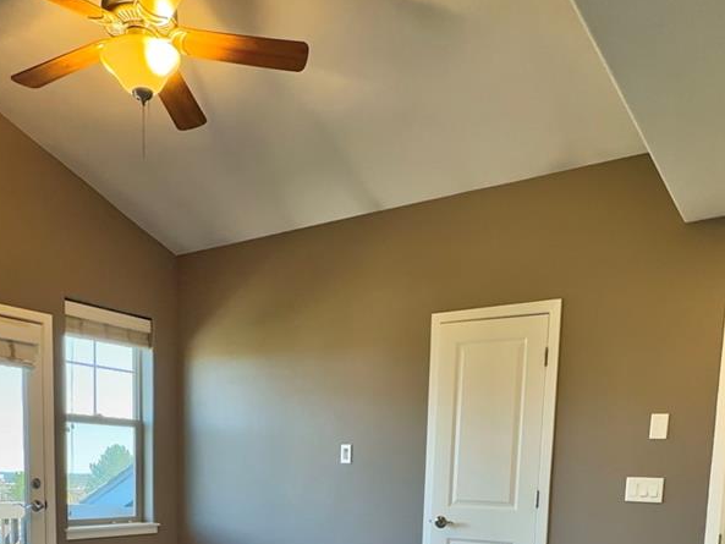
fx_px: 712
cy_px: 557
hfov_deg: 53.8
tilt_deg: -7.0
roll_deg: -1.5
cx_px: 315
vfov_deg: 37.0
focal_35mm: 34
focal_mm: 2.2
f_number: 2.2
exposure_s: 1/134
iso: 32
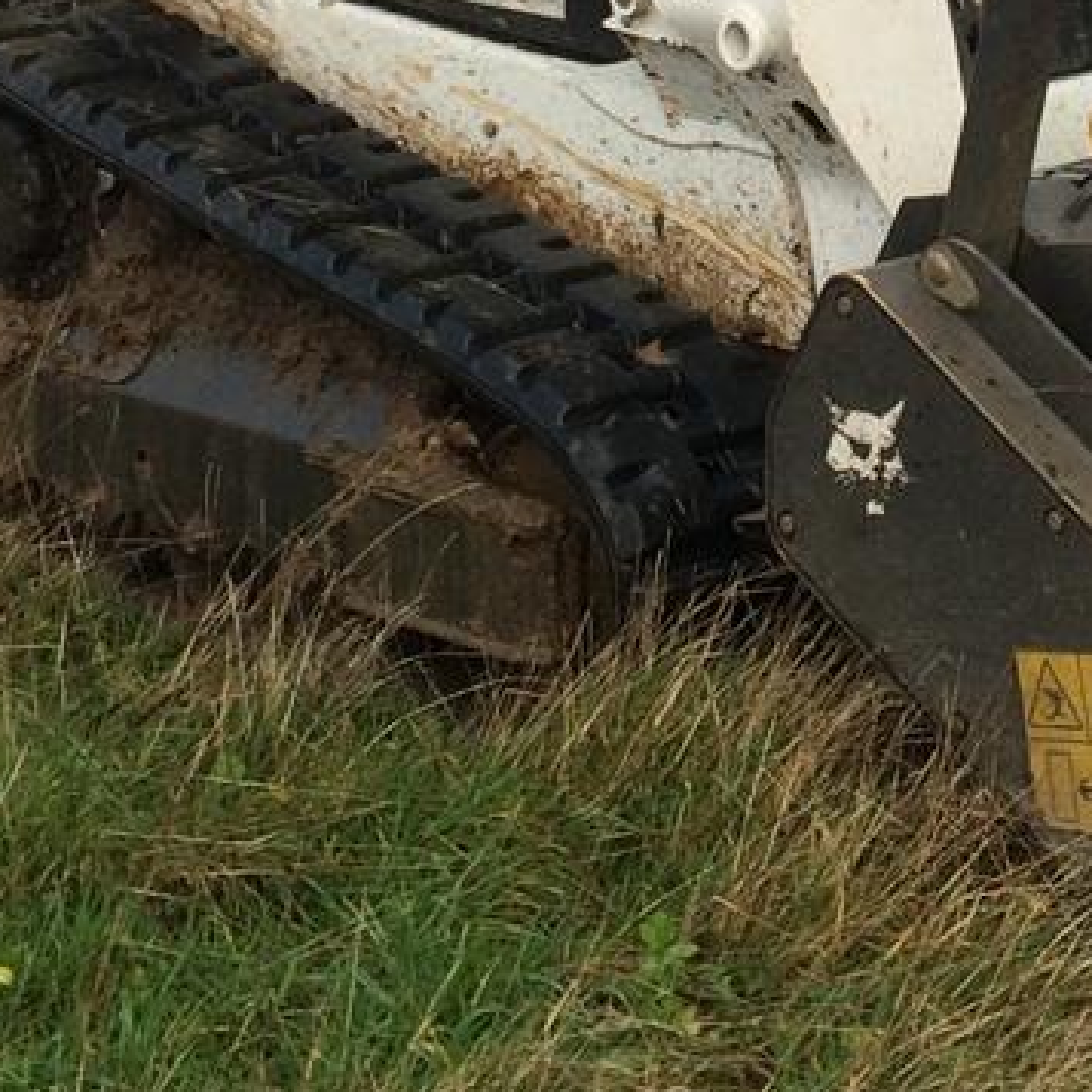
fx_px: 4104
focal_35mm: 115
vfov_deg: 14.6
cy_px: -284
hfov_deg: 15.0
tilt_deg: -6.5
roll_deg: -0.3
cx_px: 1006
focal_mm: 4.15
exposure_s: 1/208
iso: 32
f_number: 2.2
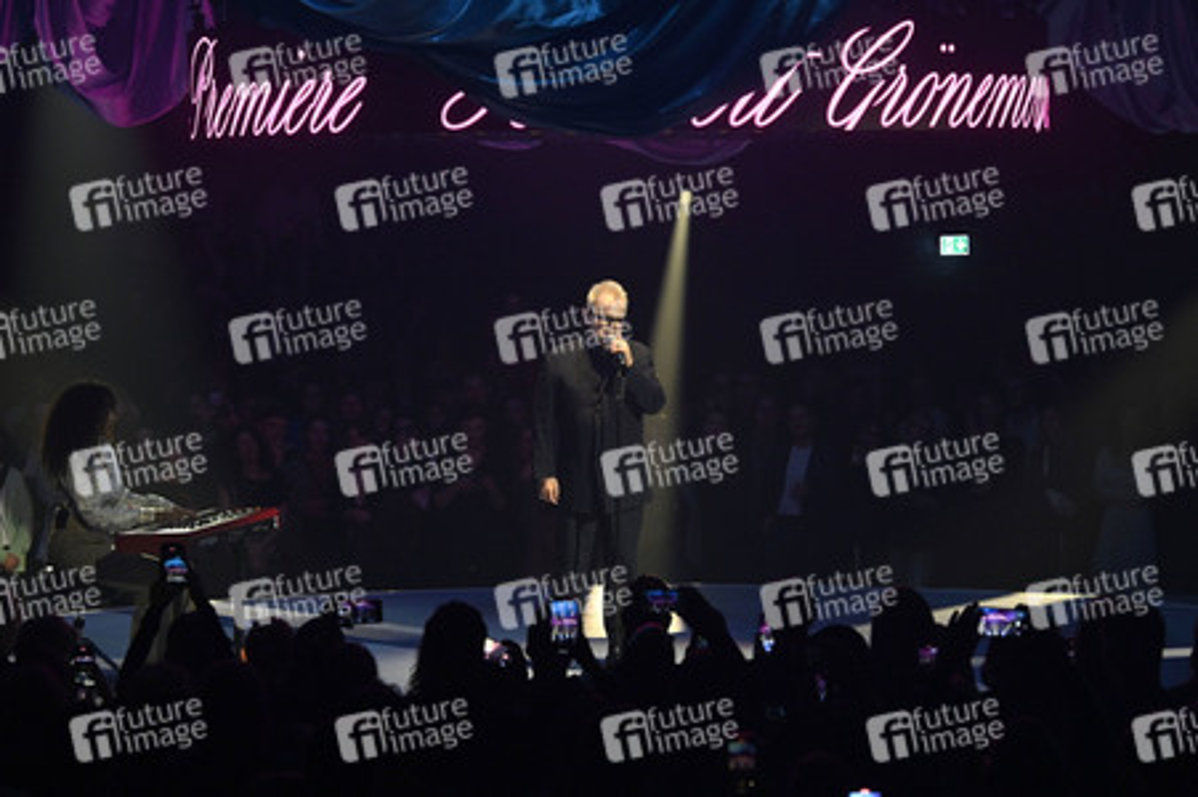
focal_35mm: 102
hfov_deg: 20.0
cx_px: 599
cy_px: 398
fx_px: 3392
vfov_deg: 13.4
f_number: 5.6
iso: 4000
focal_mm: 102
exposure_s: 1/320
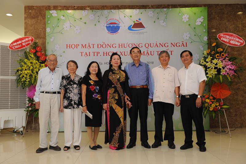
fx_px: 239
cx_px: 123
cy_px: 82
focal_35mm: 35
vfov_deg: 37.8
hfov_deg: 54.4
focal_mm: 35
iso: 1250
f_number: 5.6
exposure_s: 1/125
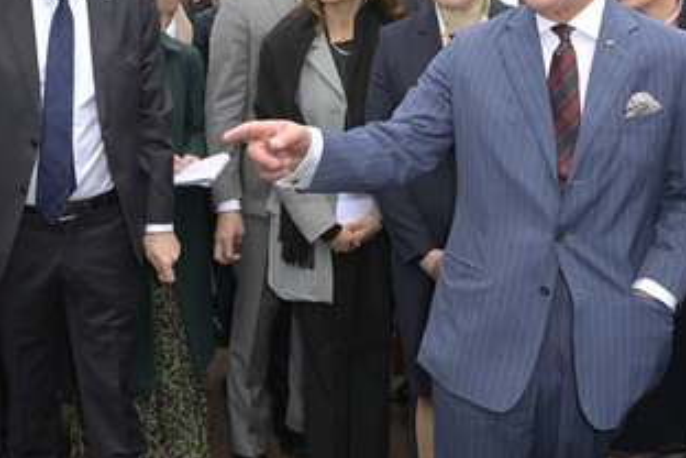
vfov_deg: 33.8
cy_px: 139
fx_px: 743
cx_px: 456
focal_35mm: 39
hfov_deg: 48.7
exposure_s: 1/250
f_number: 10
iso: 1250
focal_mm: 27
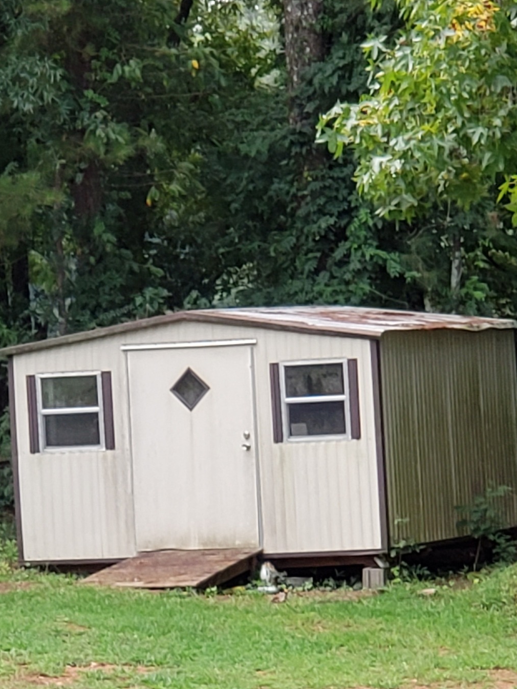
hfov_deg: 16.6
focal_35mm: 89
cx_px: 318
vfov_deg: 21.7
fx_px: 1772
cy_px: 568
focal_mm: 6
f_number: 2.4
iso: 40
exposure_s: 1/120
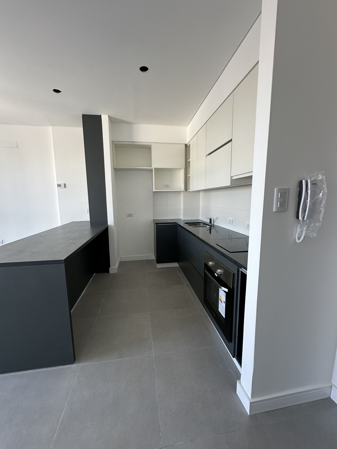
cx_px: 168
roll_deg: -0.2
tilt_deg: -7.1
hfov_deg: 85.7
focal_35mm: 14
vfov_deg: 102.1
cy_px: 224
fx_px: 182
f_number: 2.2
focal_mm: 2.22
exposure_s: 1/99
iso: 100
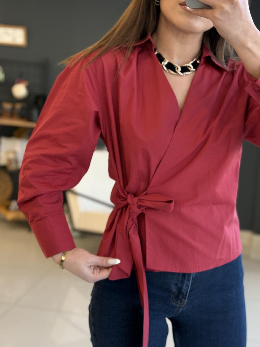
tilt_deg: -36.0
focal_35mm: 58
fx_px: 581
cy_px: 179
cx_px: 148
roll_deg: -4.1
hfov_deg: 25.2
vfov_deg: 33.2
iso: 160
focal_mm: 6.76
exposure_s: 1/50
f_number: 1.78
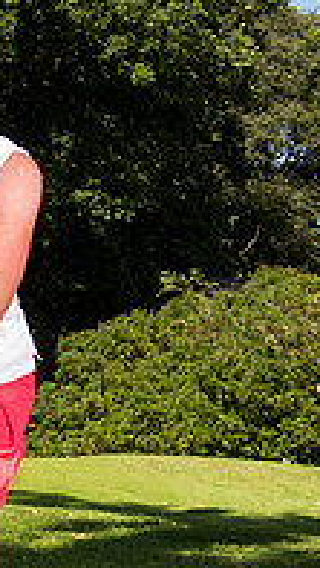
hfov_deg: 10.0
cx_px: -476
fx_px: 1582
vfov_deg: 20.1
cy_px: 457
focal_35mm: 105
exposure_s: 1/200
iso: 250
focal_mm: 34
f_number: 10
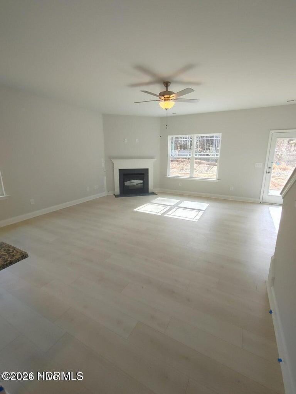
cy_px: 197
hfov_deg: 81.7
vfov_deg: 98.2
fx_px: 171
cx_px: 148
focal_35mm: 15
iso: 50
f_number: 2.2
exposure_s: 1/120
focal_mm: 1.6
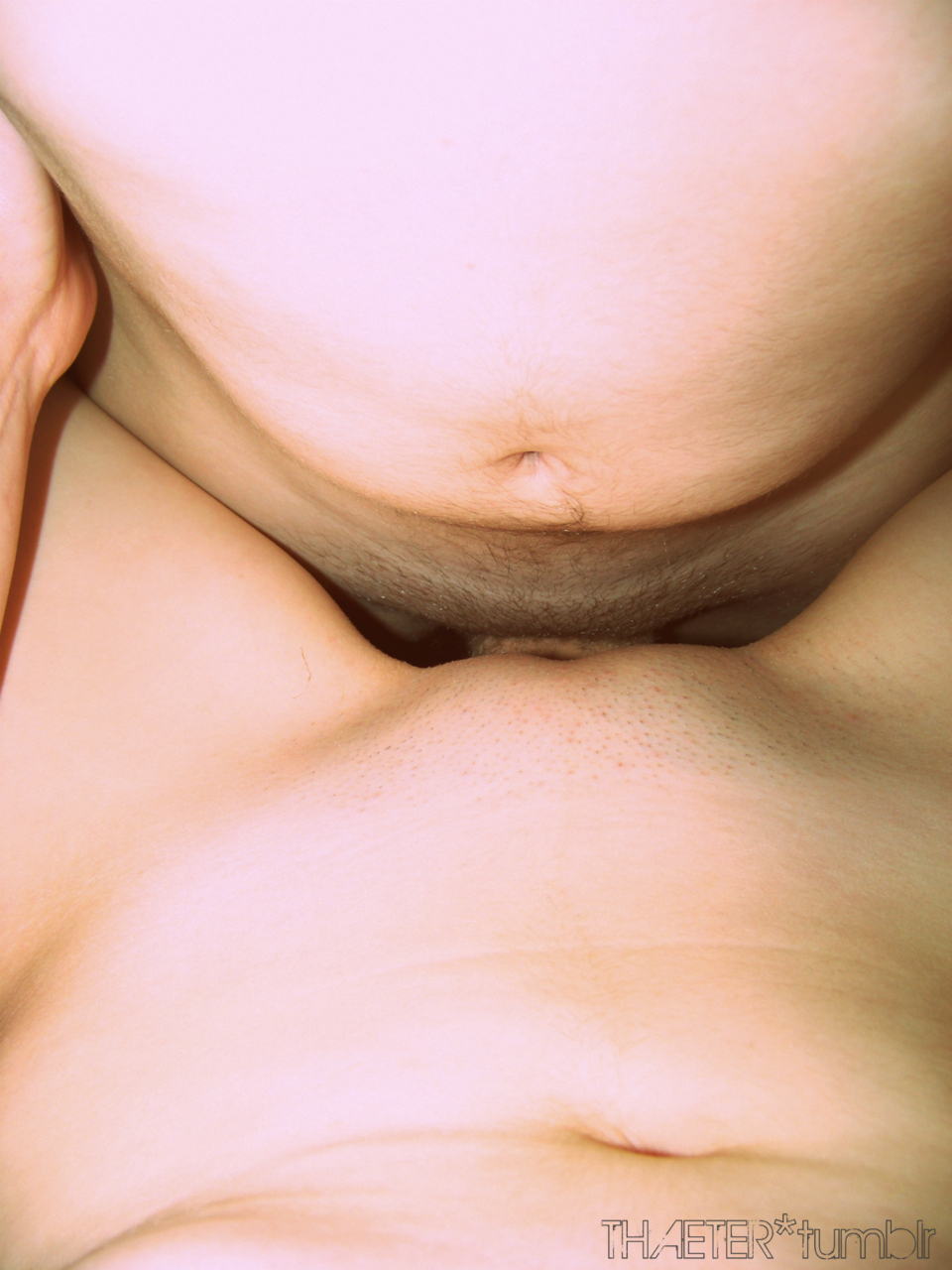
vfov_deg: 51.4
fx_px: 1320
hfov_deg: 39.7
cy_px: 635
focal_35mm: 36
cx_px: 476
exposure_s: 1/30
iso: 71
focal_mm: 5.85
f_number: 2.8
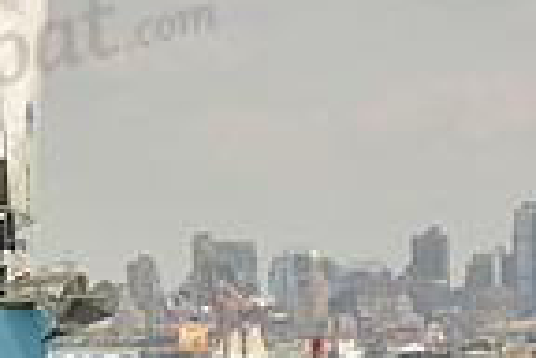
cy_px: 315
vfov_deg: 4.9
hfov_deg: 7.1
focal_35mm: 281
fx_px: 4183
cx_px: -499
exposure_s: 1/640
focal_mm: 70
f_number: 11
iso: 250
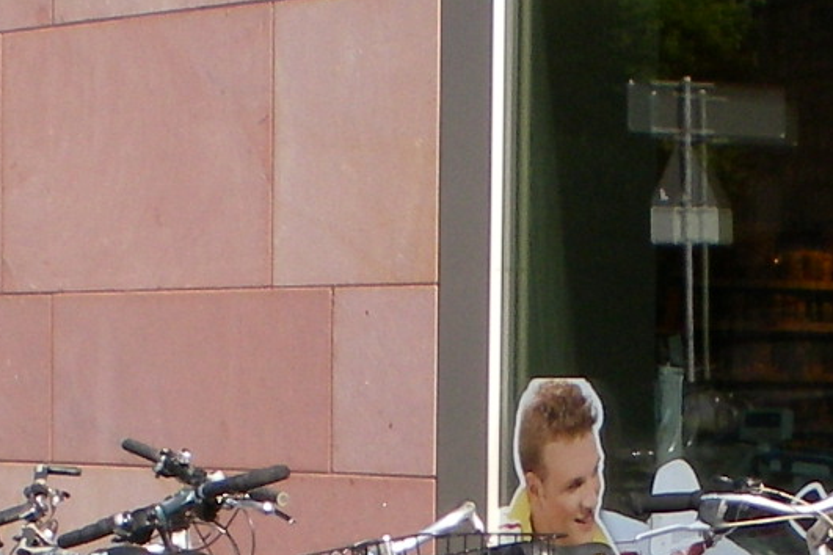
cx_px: 478
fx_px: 3933
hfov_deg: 12.1
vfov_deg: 8.0
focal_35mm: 170
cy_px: 673
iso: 50
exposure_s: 1/220
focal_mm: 6.3
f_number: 4.6
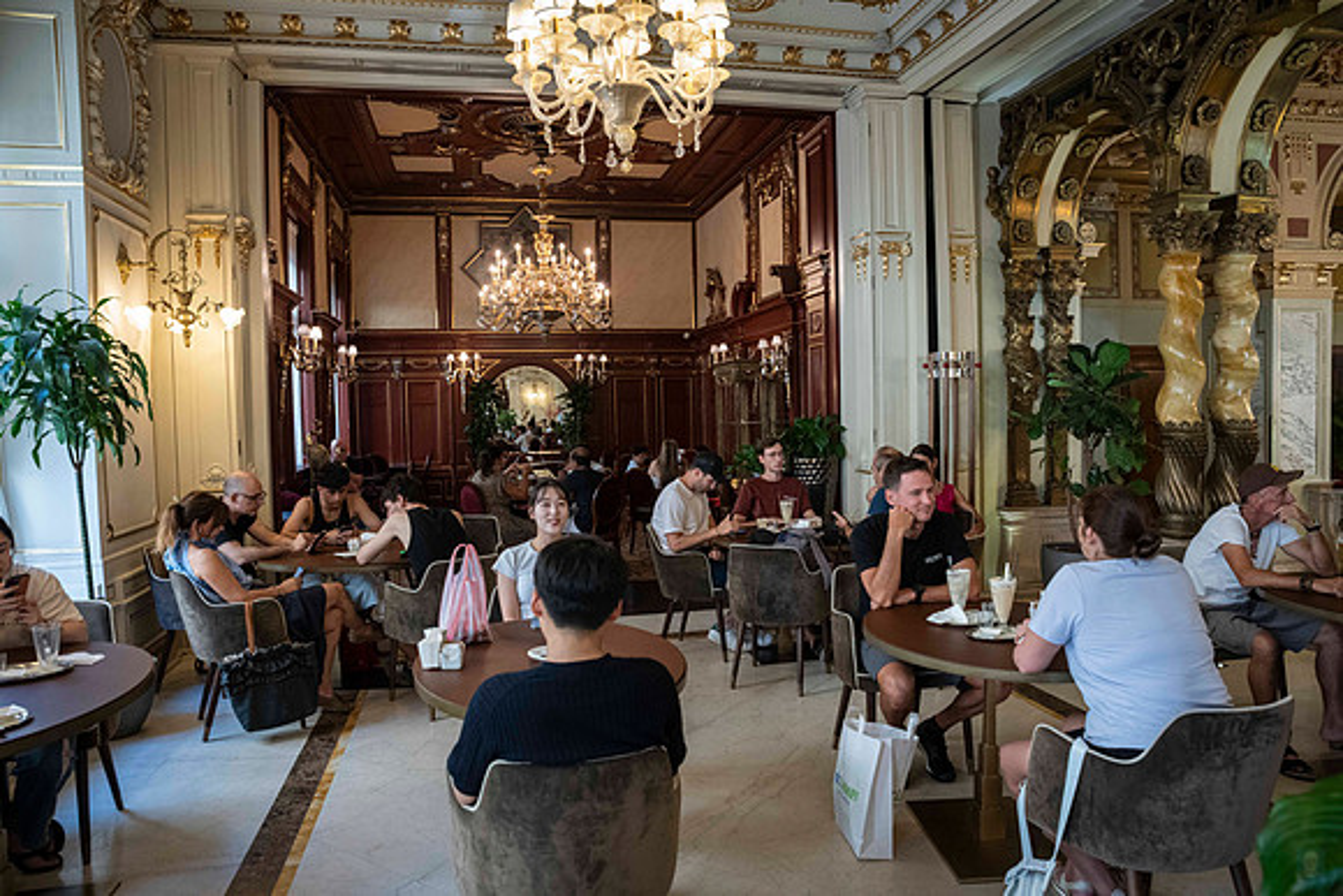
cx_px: 672
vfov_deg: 53.2
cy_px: 448
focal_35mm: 24
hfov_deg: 73.7
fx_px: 896
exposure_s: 1/50
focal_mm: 24
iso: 2200
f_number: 5.6
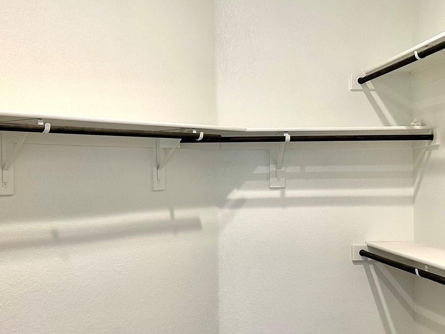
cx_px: 185
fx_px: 669
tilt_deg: +0.1
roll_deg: +0.6
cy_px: 179
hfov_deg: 36.7
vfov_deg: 28.0
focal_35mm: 52
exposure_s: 1/120
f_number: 1.78
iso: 160
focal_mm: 6.86
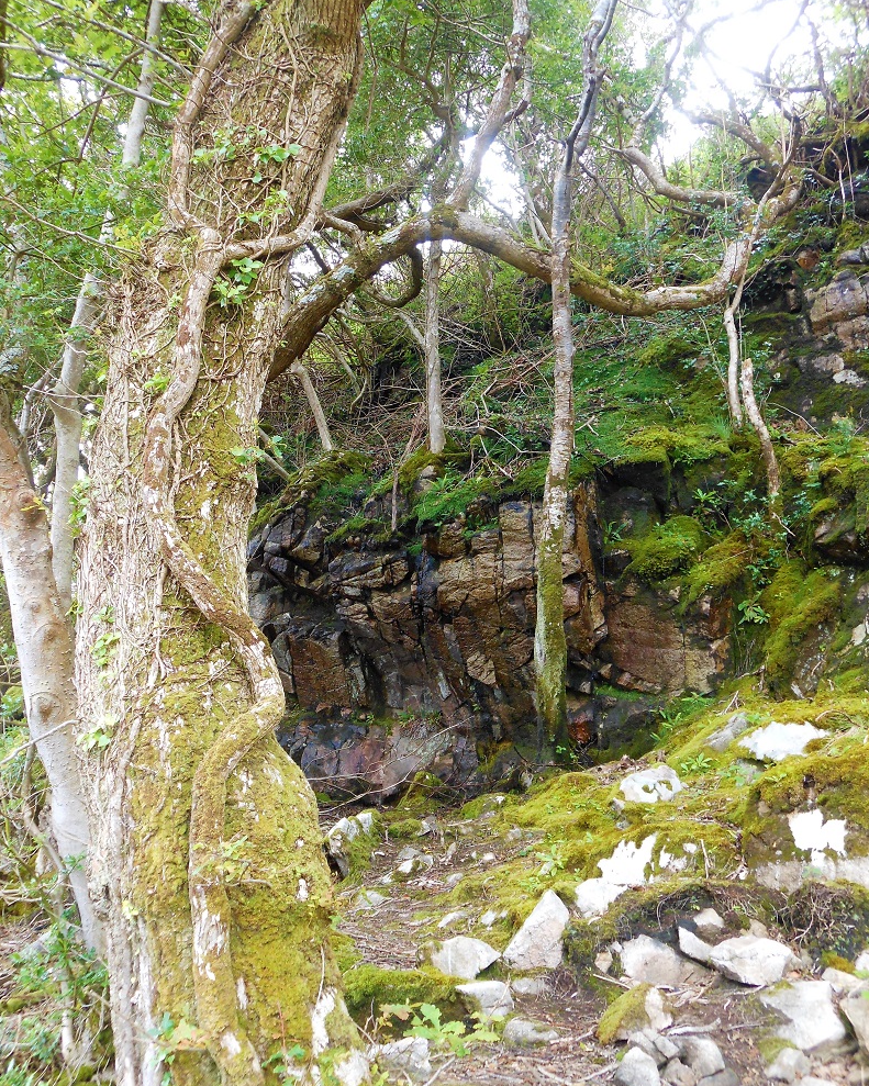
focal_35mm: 40
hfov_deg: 37.3
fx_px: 1286
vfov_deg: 45.8
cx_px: 433
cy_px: 523
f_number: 3.6
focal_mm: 6.8
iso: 160
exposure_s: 1/30
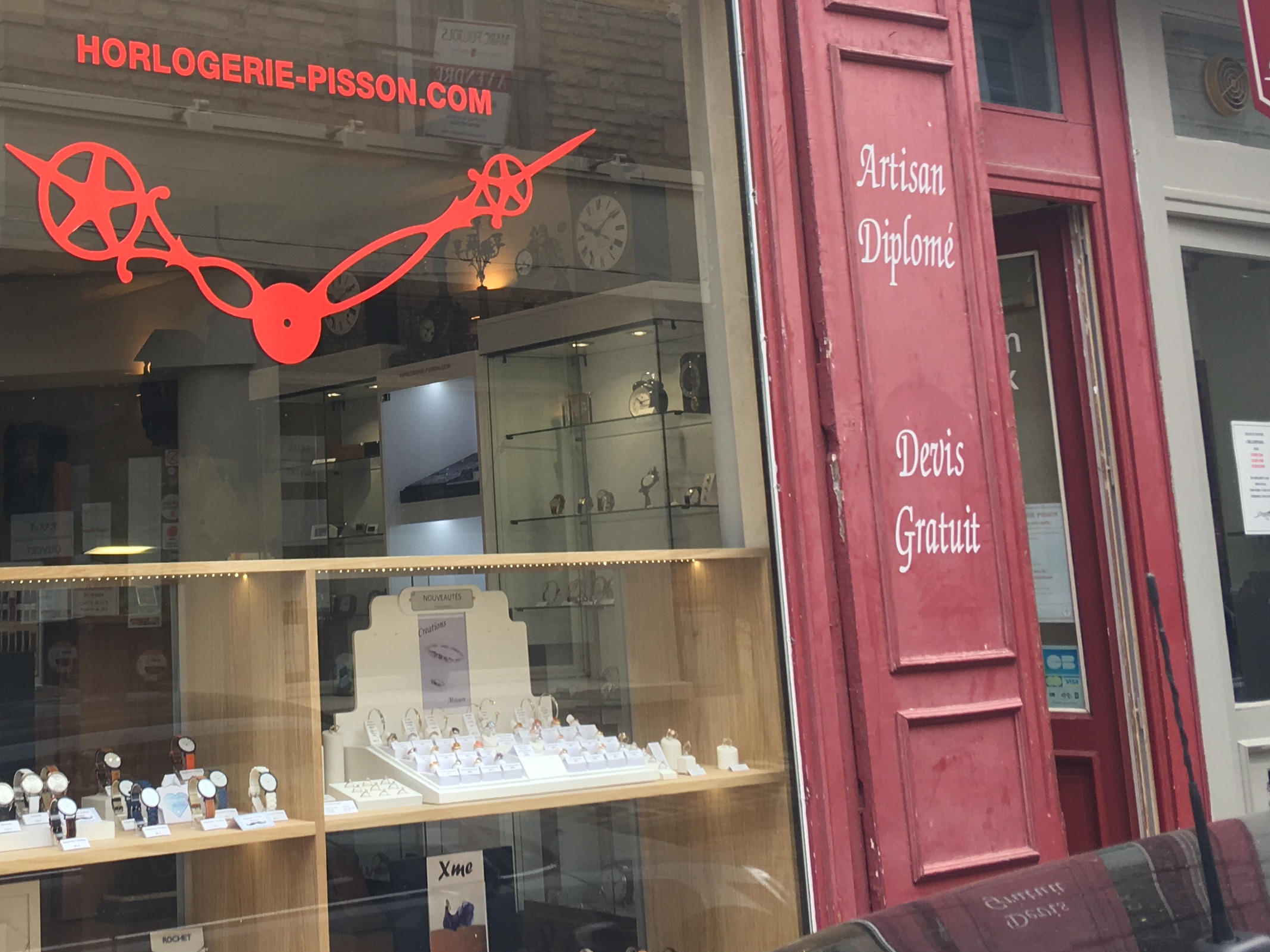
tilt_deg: +11.5
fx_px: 2018
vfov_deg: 26.1
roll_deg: +2.6
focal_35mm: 55
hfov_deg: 34.1
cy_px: 210
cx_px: 296
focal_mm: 4.15
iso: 25
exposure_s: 1/127
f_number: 2.2
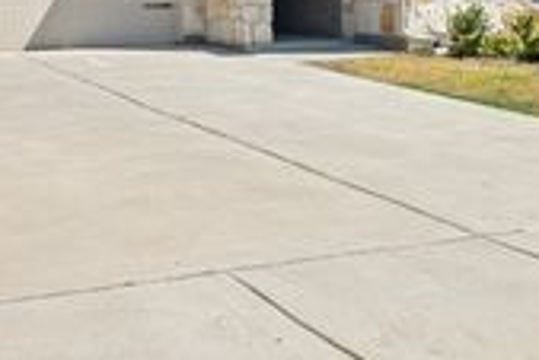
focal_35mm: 68
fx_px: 1019
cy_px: 2
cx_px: 258
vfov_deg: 19.5
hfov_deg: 29.6
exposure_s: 1/125
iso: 100
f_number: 7.1
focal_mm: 23
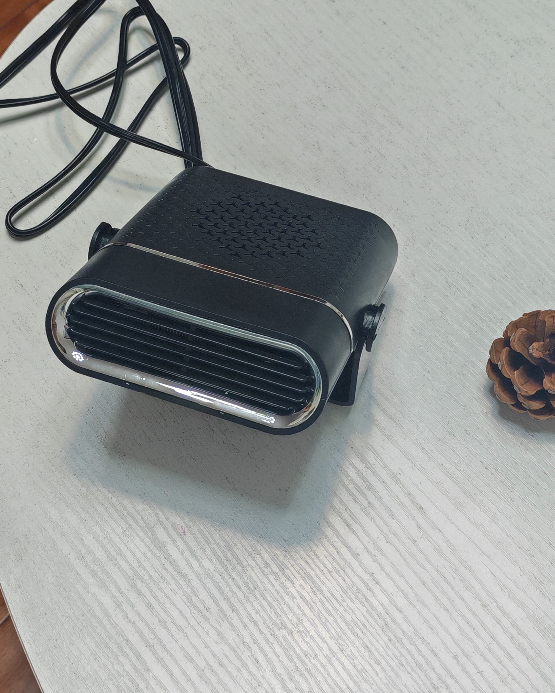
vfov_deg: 33.0
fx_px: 1170
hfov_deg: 26.7
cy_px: 333
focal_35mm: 57
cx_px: 280
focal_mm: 5.52
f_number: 1.95
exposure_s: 1/100
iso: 200
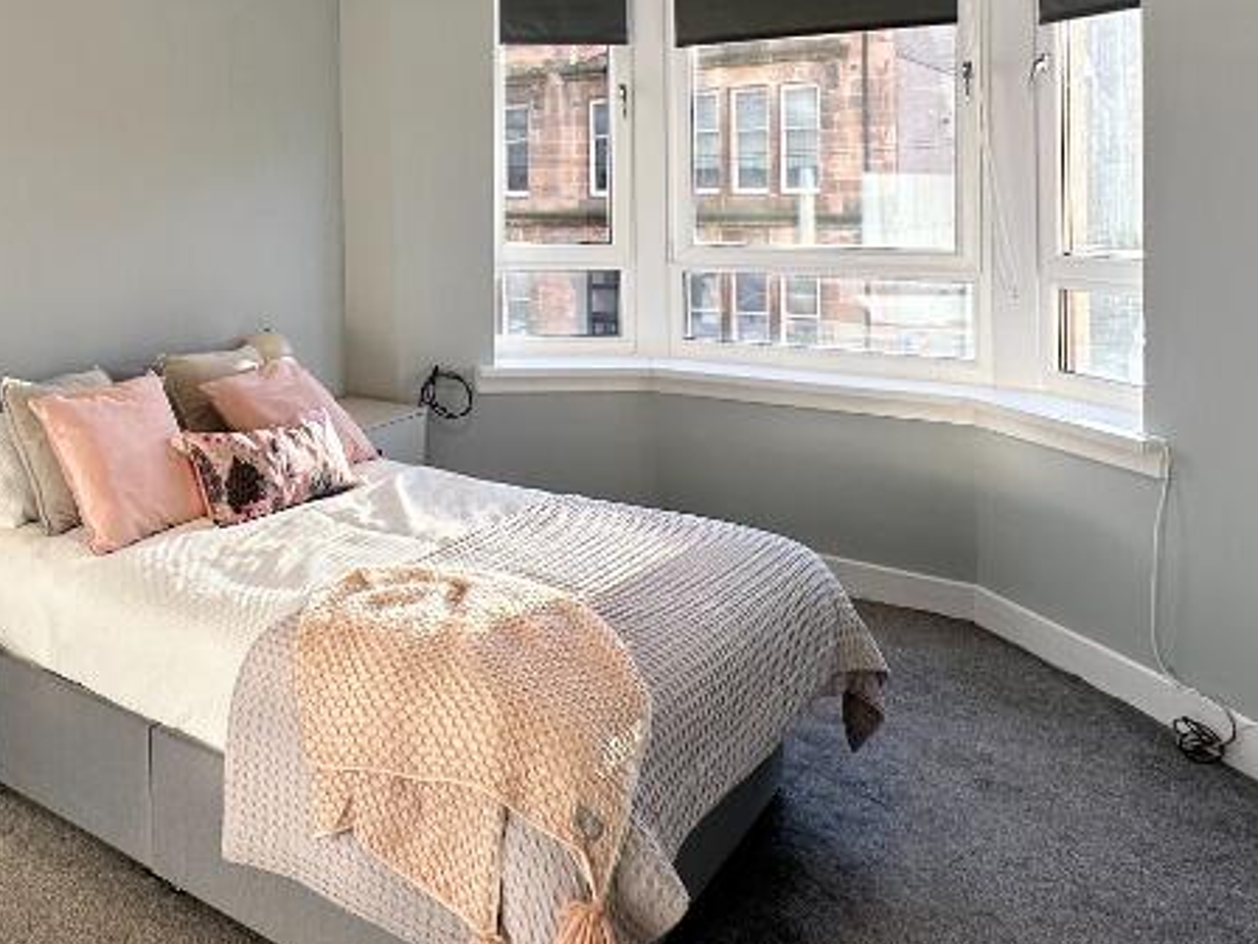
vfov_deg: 42.3
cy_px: 199
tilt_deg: +0.2
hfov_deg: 52.3
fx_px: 1163
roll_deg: +1.3
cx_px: 211
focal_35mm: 32
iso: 40
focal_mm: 2.22
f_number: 2.2
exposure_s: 1/99
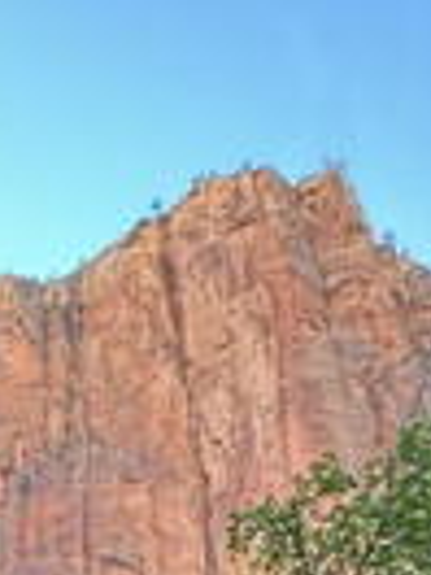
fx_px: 913
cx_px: -148
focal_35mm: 55
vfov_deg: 22.9
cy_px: 989
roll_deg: +0.0
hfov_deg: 23.2
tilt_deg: +6.3
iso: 160
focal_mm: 2.22
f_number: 2.2
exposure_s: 1/99
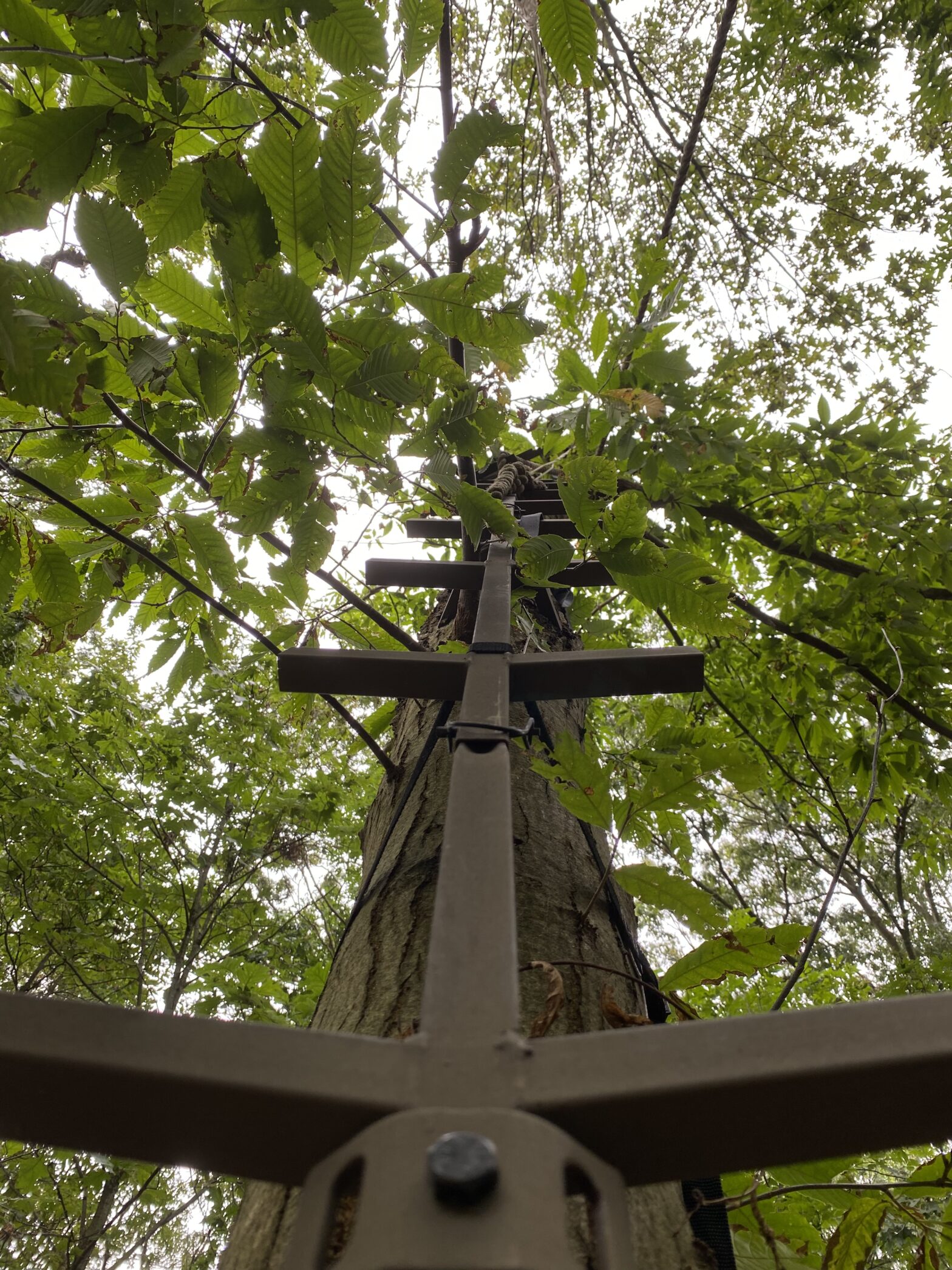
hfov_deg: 53.1
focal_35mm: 26
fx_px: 953
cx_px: 476
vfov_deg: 67.3
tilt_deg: +62.1
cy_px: 635
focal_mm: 4.25
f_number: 1.8
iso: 32
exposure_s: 1/122
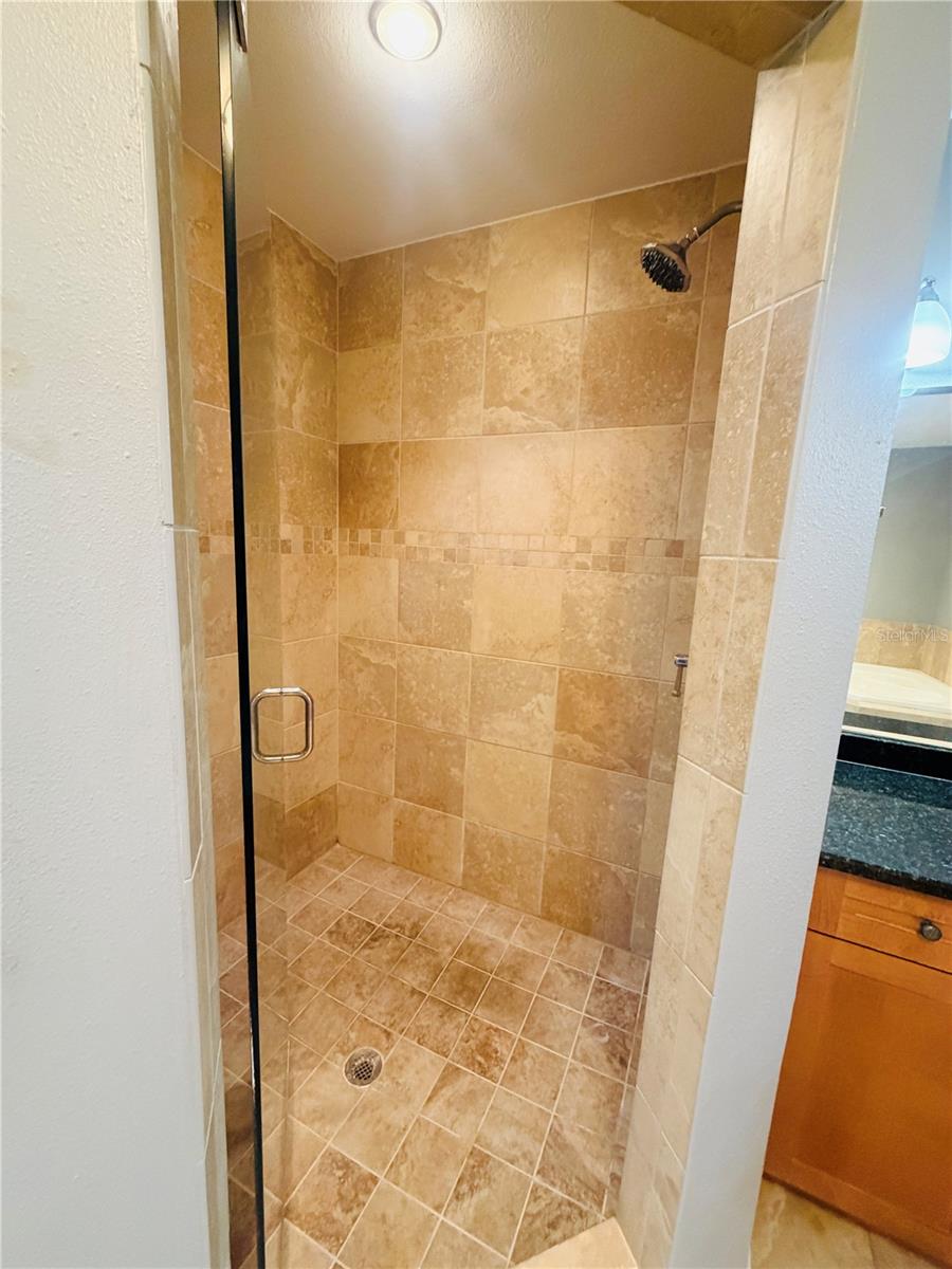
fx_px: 513
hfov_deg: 85.7
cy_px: 634
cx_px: 476
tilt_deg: -10.5
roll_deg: -1.8
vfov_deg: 102.1
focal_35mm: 14
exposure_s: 1/60
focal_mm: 2.22
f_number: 2.2
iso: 500
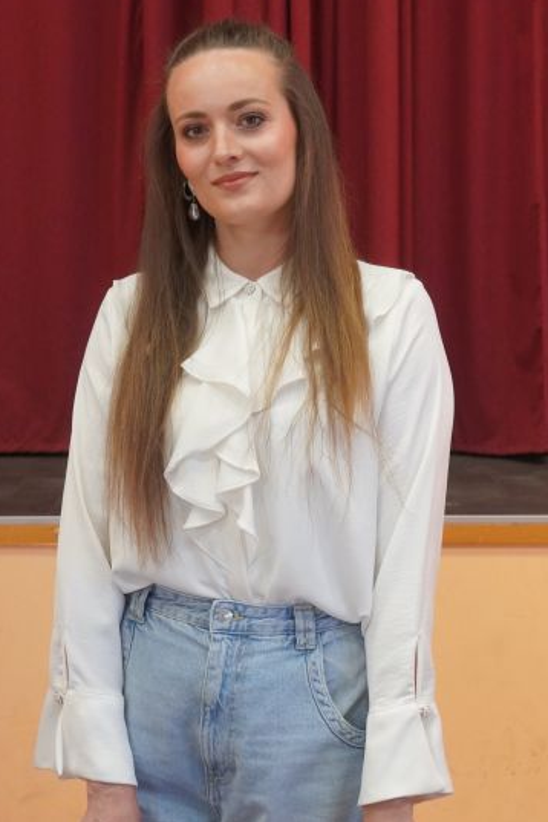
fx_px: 1615
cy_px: 349
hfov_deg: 19.3
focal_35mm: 71
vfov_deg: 28.5
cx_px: 274
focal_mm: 25.6
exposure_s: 1/200
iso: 2000
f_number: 3.5
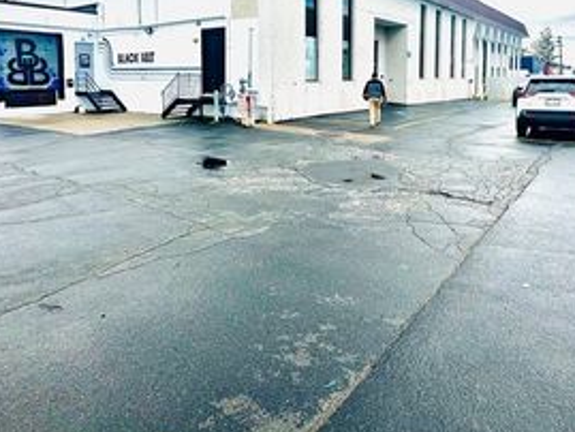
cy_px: 99
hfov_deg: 67.1
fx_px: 432
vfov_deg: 50.5
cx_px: 316
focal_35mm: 26
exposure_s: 1/1795
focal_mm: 2.22
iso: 50
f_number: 2.2
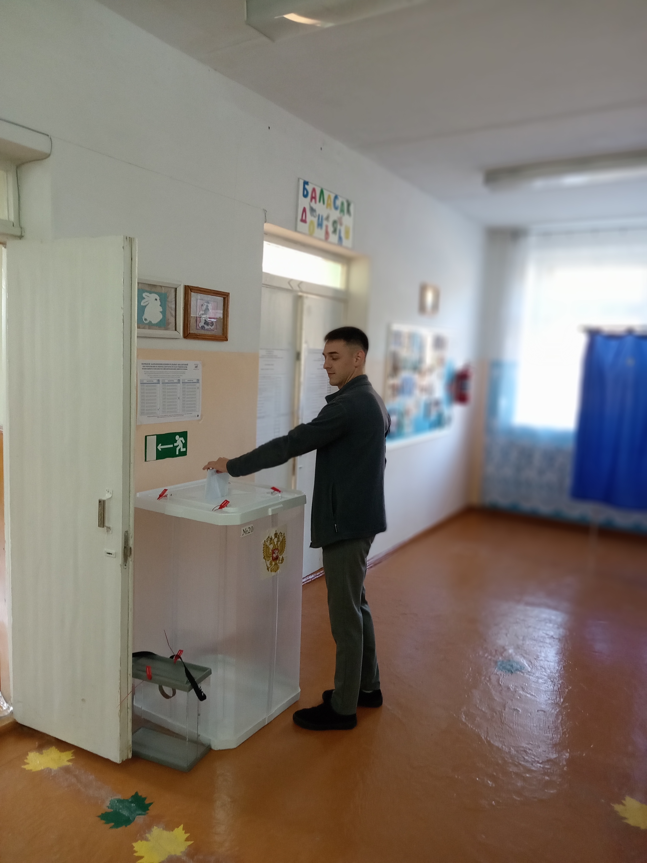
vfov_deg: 69.4
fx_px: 623
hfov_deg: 54.9
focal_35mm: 25
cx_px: 324
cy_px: 432
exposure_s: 1/25
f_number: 2.4
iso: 781
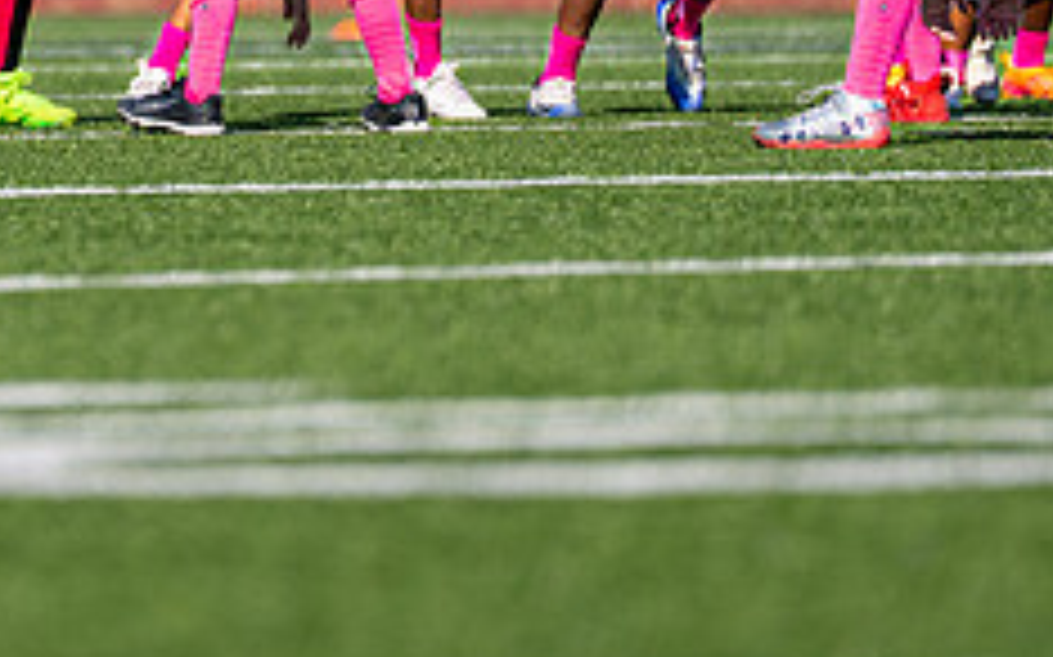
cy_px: -262
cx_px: -42
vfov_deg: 2.2
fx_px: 17382
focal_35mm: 606
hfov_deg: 3.5
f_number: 2.8
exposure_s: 1/3200
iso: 100
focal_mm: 200
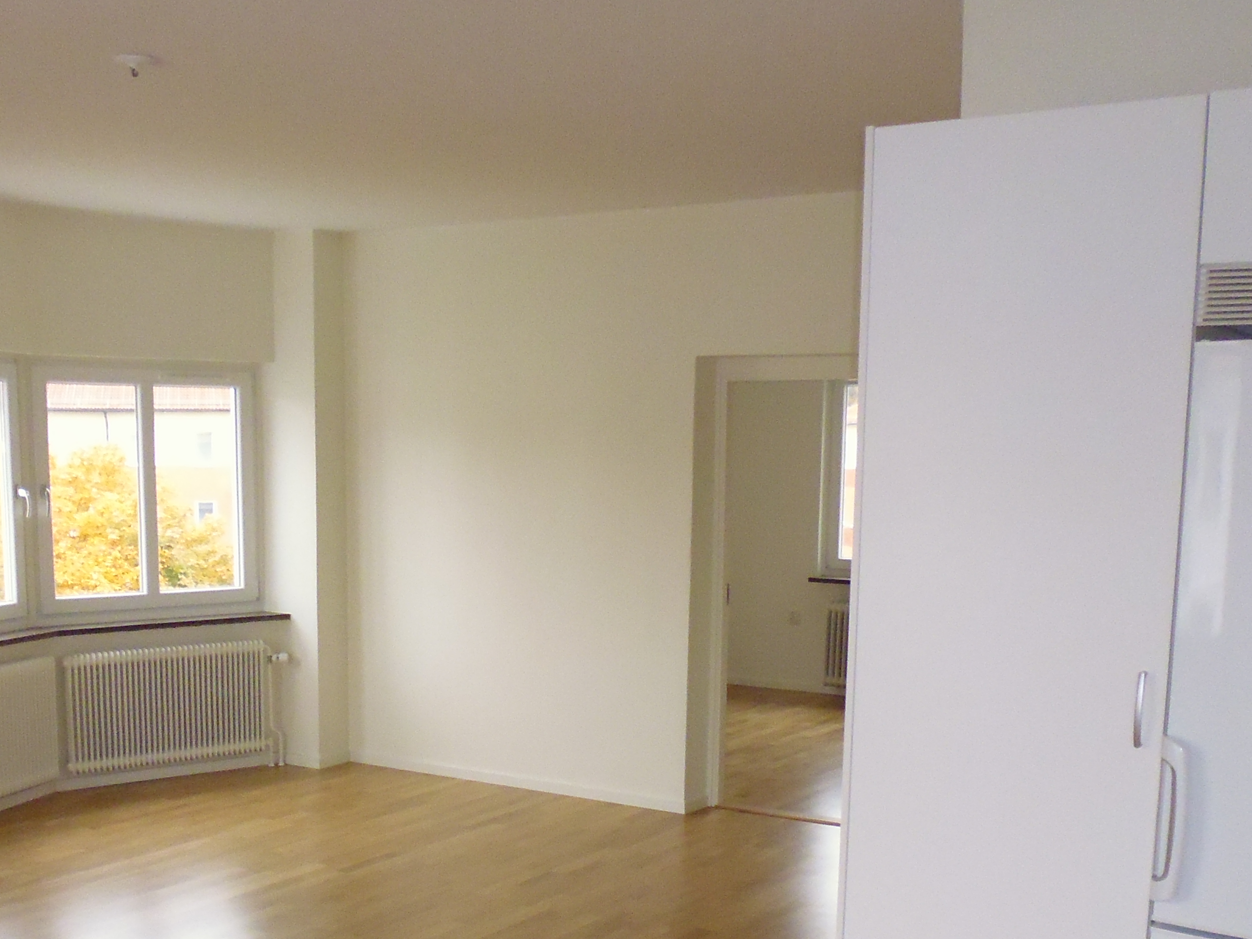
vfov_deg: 33.5
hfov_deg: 44.7
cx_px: 550
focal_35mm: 42
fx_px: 1519
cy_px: 733
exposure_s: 1/60
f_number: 2.8
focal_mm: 4.3
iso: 400
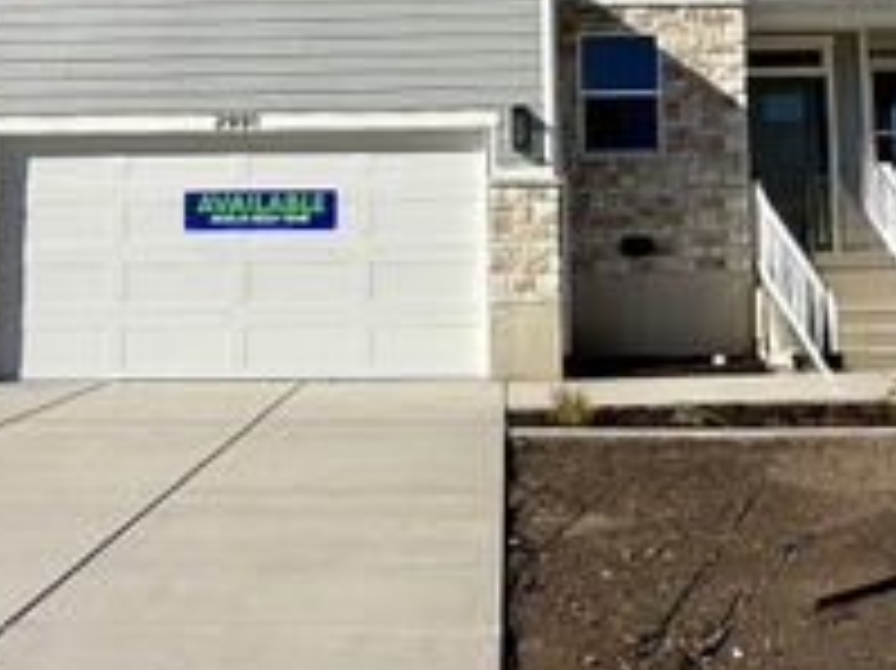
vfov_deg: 31.5
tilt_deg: +6.8
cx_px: 473
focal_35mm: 45
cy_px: 153
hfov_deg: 42.1
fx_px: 1164
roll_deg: +0.6
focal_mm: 2.22
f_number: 2.2
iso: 50
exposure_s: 1/5155
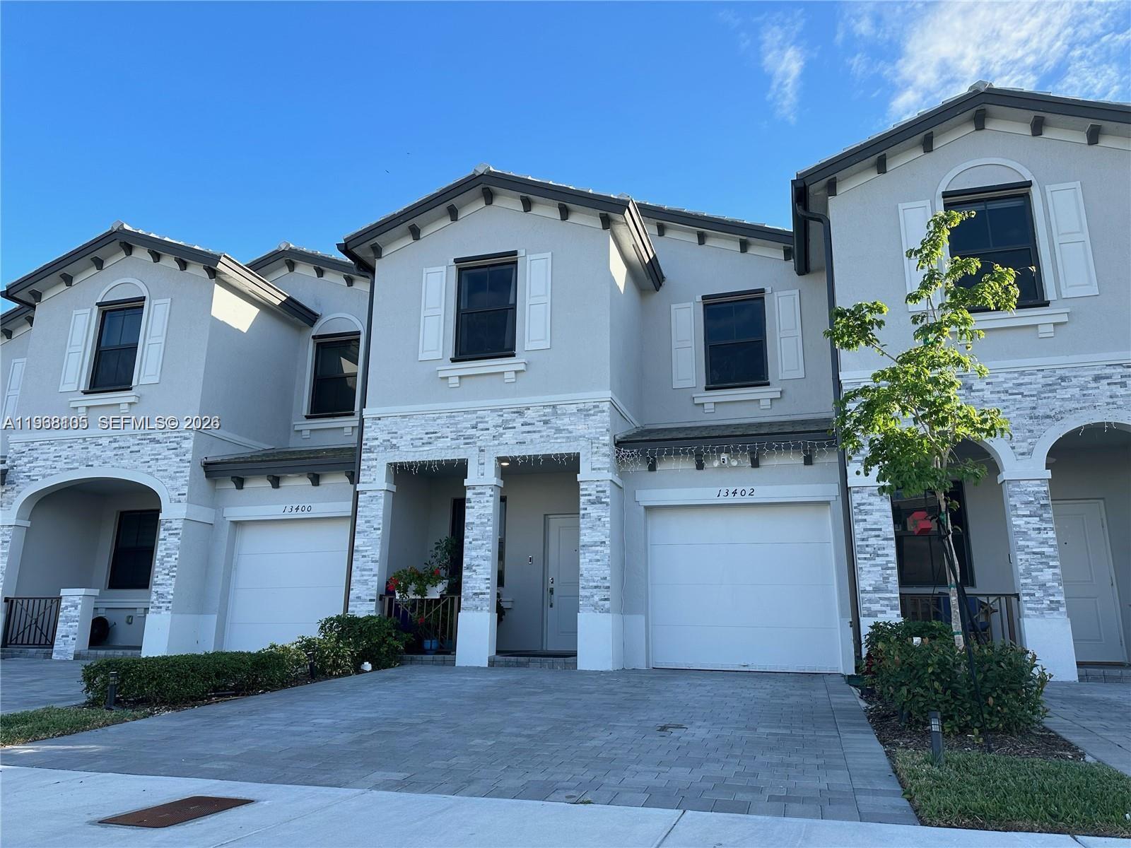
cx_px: 566
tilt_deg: +15.1
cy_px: 424
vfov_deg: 56.8
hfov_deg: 71.6
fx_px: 784
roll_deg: -0.7
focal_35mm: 24
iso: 80
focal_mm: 6.86
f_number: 1.78
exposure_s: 1/1664
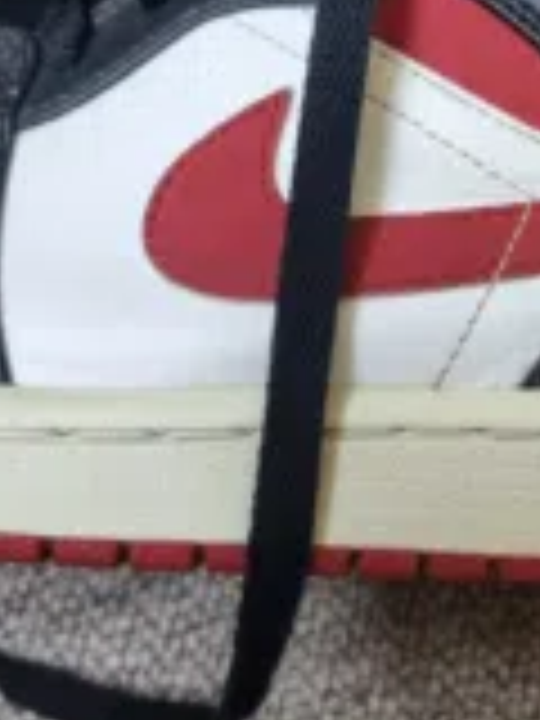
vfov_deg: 31.3
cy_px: 130
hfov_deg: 24.2
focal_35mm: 60
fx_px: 1248
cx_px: 396
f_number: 1.8
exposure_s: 1/50
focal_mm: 6.7
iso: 320
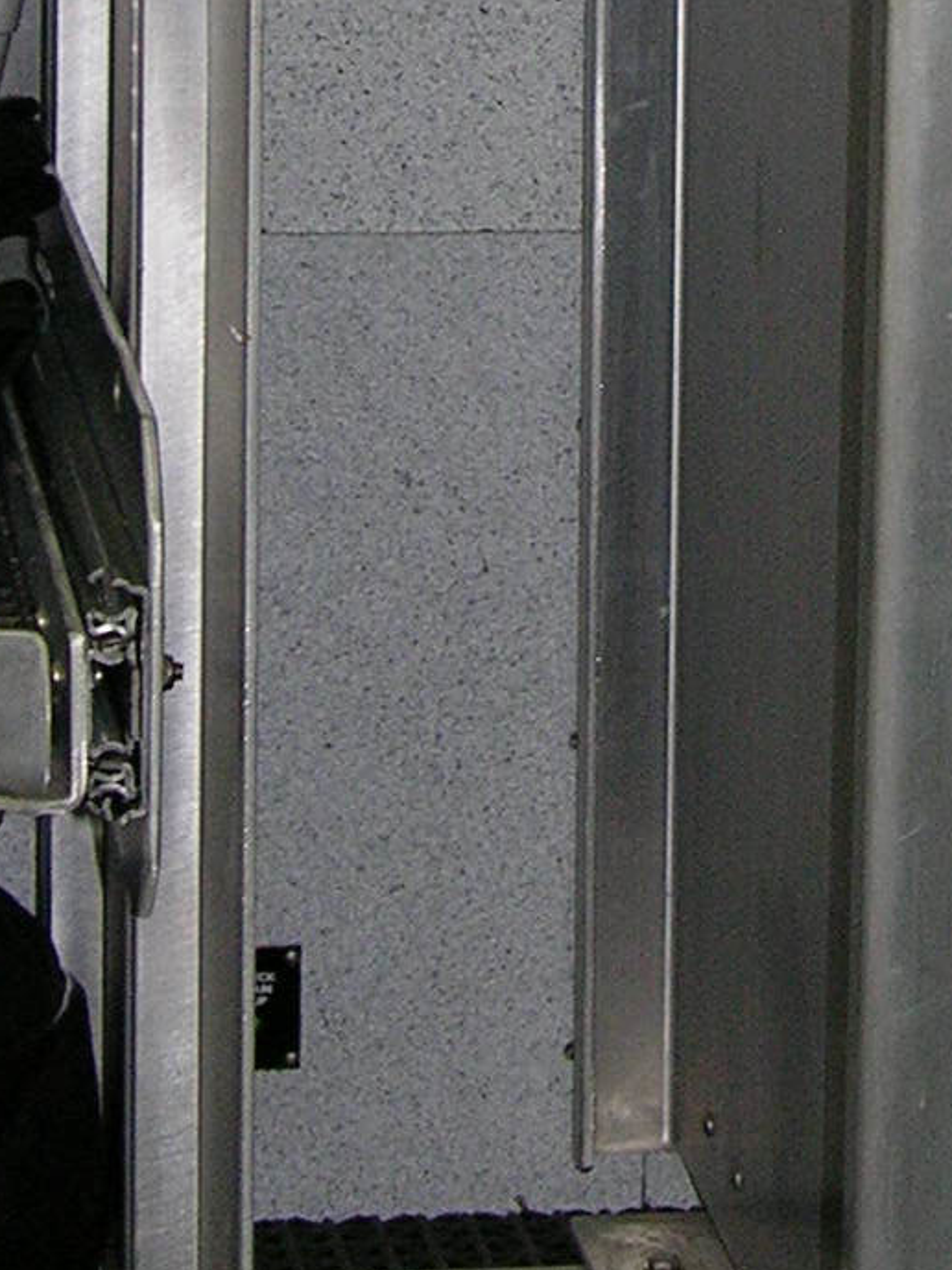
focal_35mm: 166
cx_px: 729
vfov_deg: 11.6
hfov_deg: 8.9
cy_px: -373
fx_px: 6087
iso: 100
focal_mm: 8.9
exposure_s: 1/60.1
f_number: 2.8
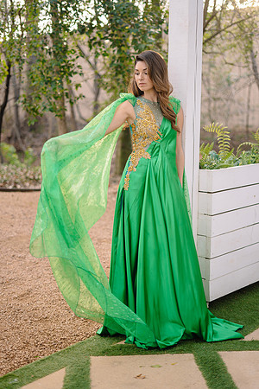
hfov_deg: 27.0
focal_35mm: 50
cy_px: 194
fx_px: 540
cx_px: 130
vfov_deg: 39.6
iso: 160
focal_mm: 50
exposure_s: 1/200
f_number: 1.8
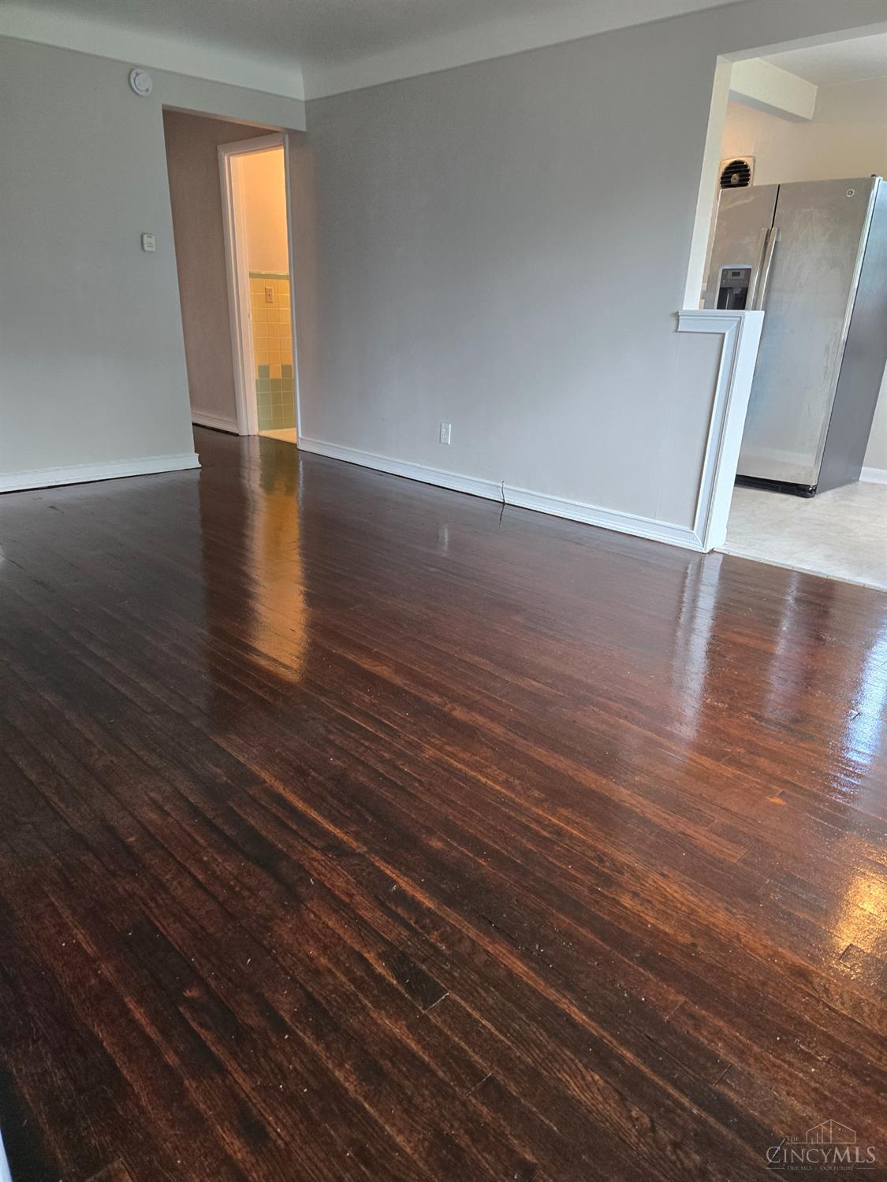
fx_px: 786
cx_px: 444
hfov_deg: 58.9
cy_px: 591
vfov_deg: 73.9
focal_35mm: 23
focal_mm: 5.4
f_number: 1.8
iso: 250
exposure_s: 1/120
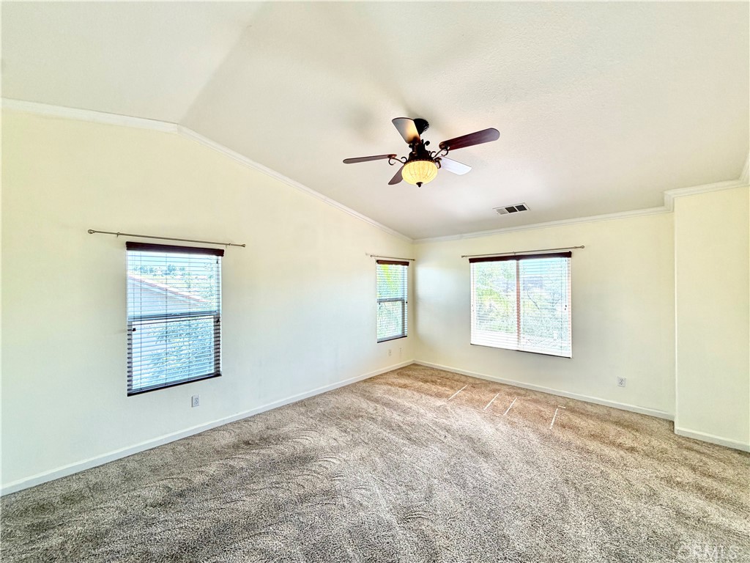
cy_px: 282
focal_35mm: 14
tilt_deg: -0.1
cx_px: 375
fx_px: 303
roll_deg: +0.7
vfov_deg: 85.7
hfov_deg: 102.1
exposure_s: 1/120
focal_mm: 2.22
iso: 125
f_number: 2.2
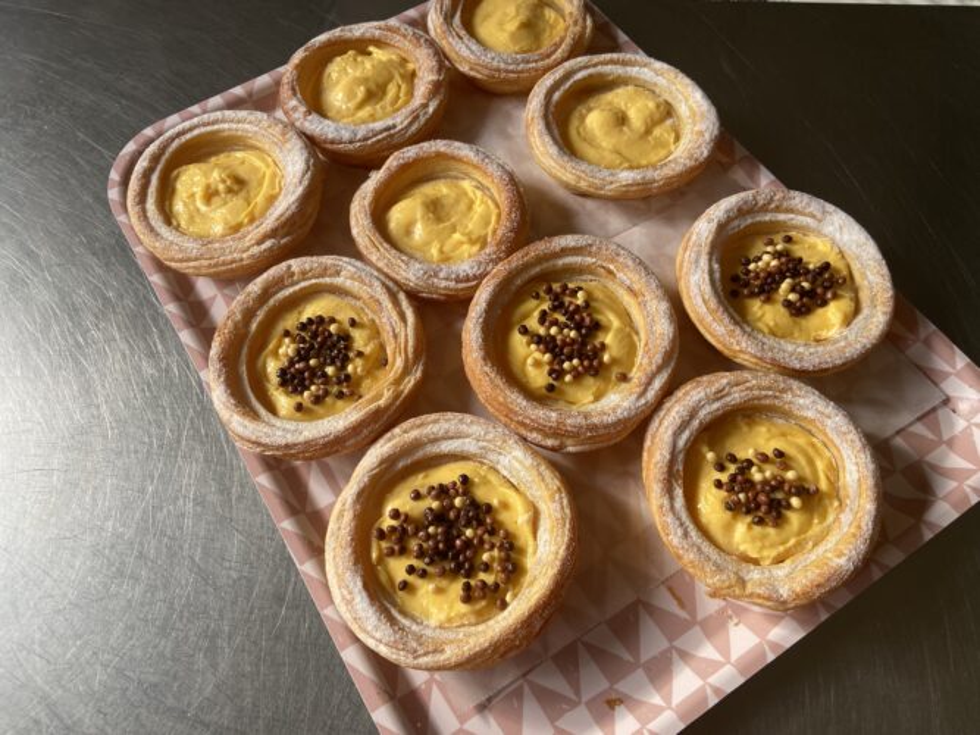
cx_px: 490
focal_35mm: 26
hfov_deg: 67.3
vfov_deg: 53.0
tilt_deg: -63.4
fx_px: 736
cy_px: 368
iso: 64
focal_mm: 4.25
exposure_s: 1/122
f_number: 1.8
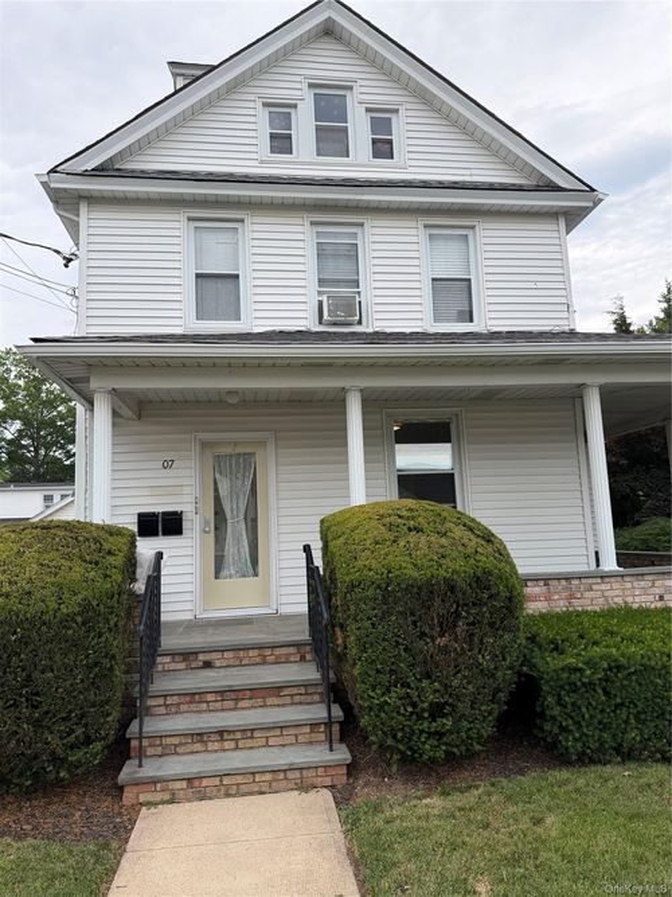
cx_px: 336
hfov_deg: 56.8
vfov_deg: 71.6
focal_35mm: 24
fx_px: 621
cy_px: 448
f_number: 1.78
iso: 100
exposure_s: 1/1139
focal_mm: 6.76
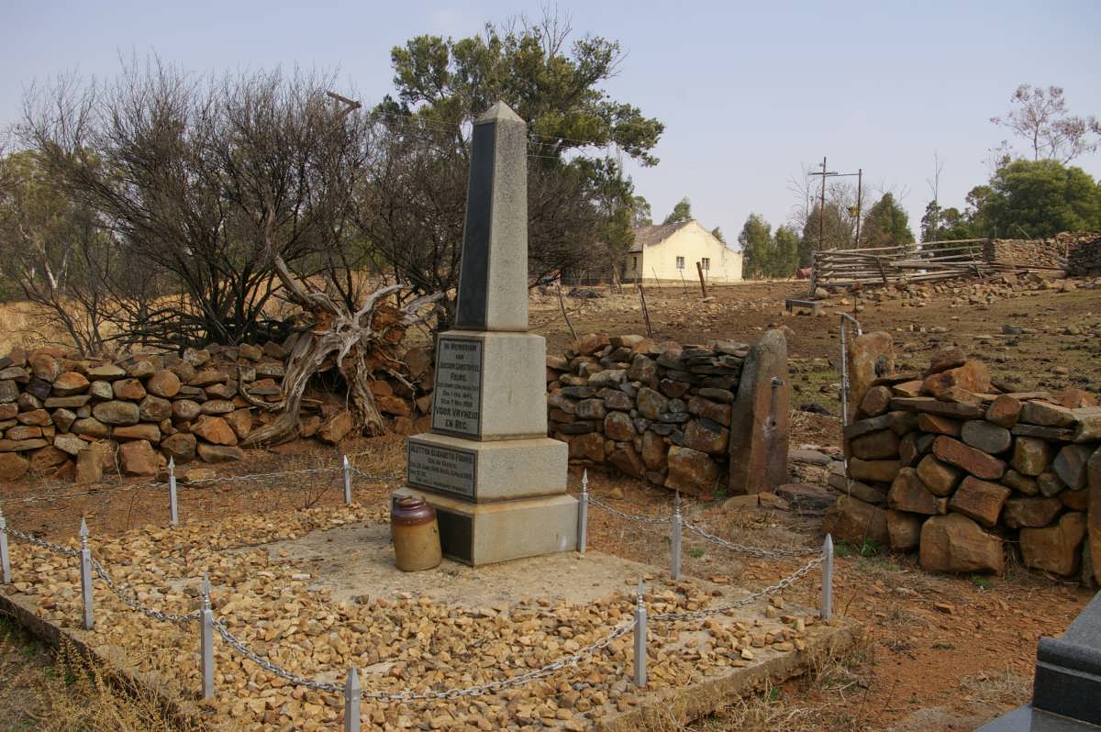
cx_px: 550
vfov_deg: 36.8
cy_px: 366
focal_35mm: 36
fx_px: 1100
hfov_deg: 53.2
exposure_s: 1/250
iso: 200
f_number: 8
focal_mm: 24
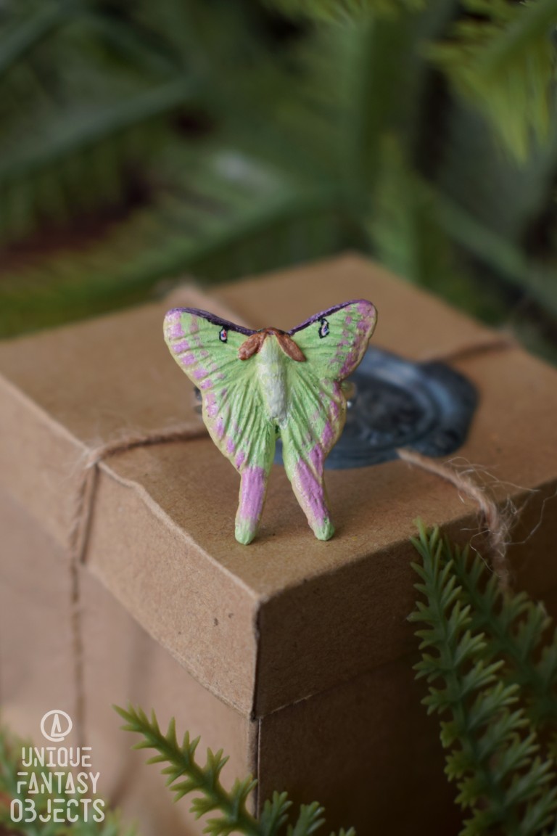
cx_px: 278
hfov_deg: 21.6
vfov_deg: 31.9
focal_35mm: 63
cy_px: 418
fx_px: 1462
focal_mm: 42
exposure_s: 1/125
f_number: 6.3
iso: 400
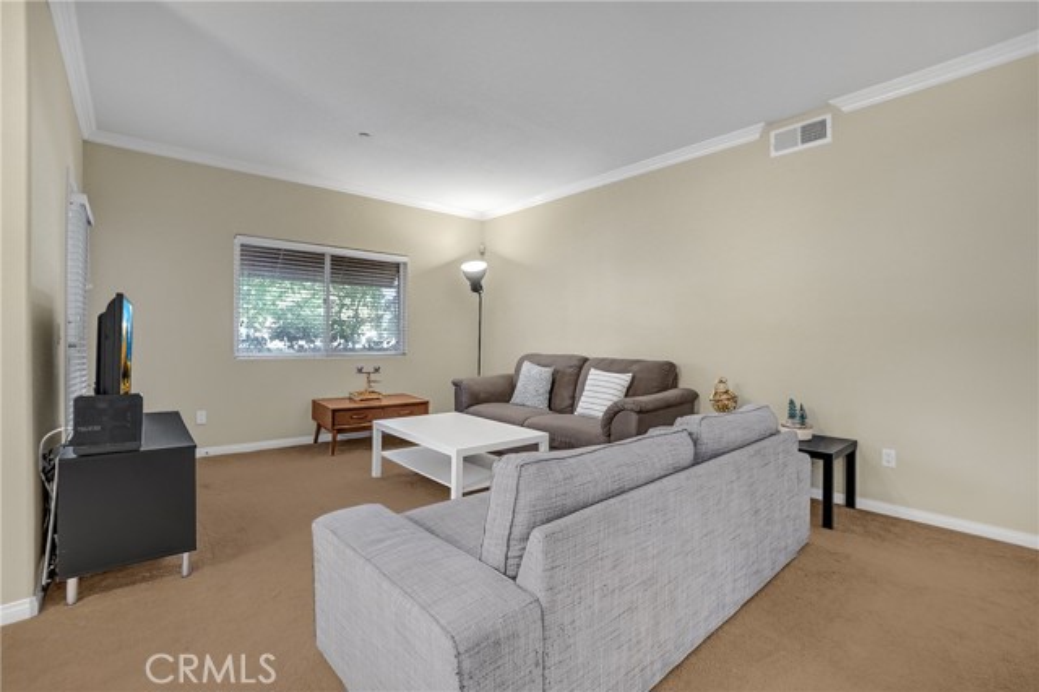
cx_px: 520
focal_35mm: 15
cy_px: 346
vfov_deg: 77.3
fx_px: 433
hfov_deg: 100.4
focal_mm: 10
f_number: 4
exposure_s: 1/60
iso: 1250
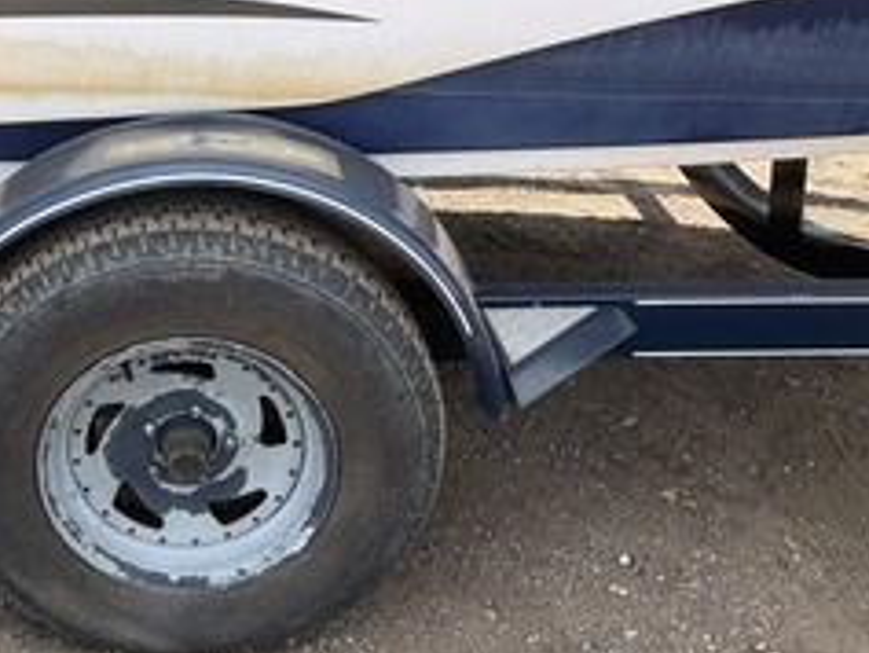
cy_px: 451
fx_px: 1231
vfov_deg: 29.4
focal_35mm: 49
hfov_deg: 37.7
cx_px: 198
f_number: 1.8
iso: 25
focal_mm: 3
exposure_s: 1/331
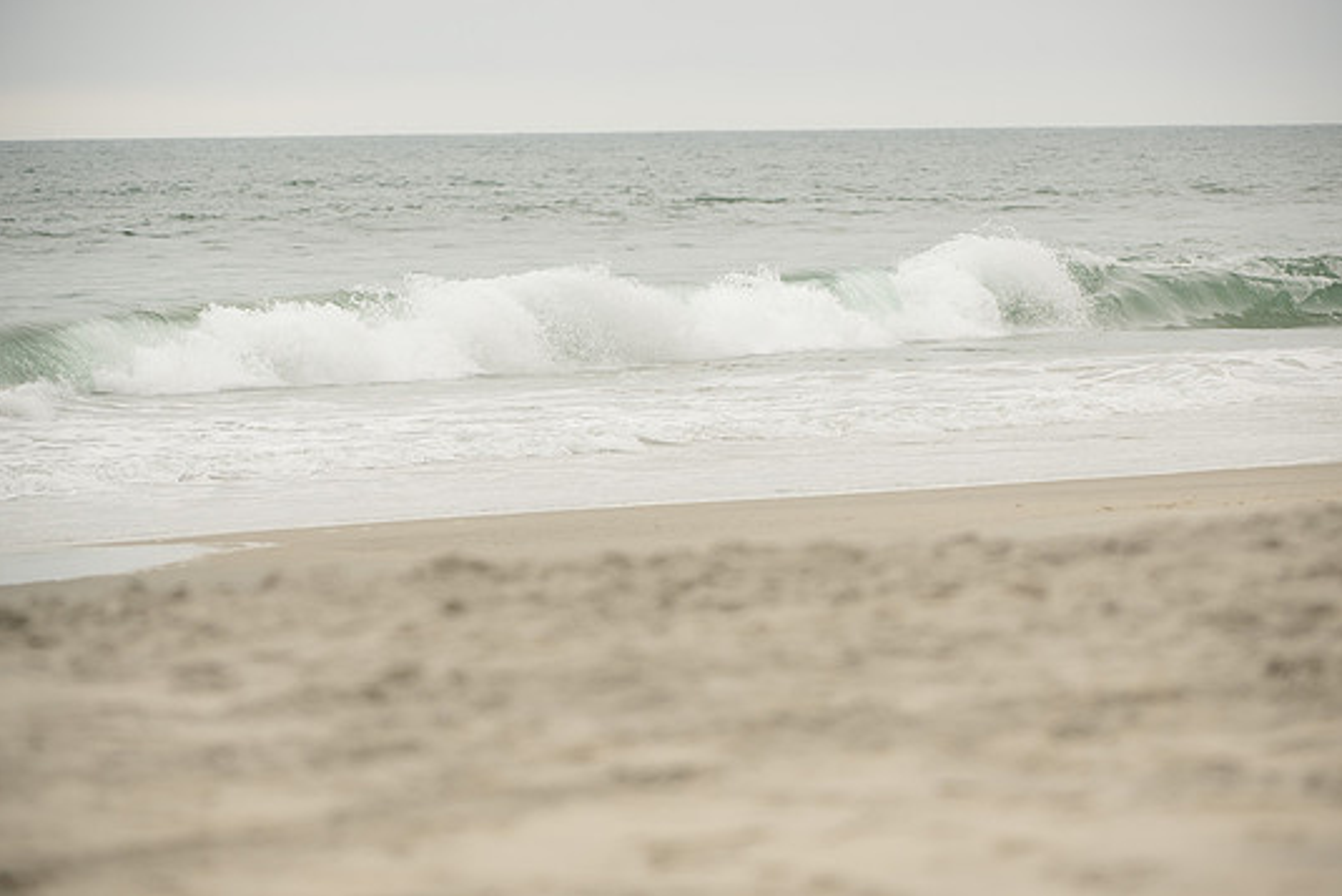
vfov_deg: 6.3
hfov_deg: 9.5
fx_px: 8091
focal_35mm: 217
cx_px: 700
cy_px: 445
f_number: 4.5
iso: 100
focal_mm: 200
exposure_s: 1/500
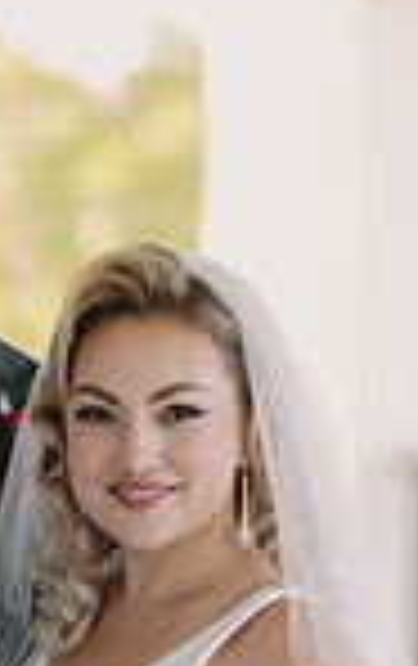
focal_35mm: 263
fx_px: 4775
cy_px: 806
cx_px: -16
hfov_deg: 5.0
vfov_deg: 7.9
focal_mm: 85
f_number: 2
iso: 50
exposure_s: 1/200
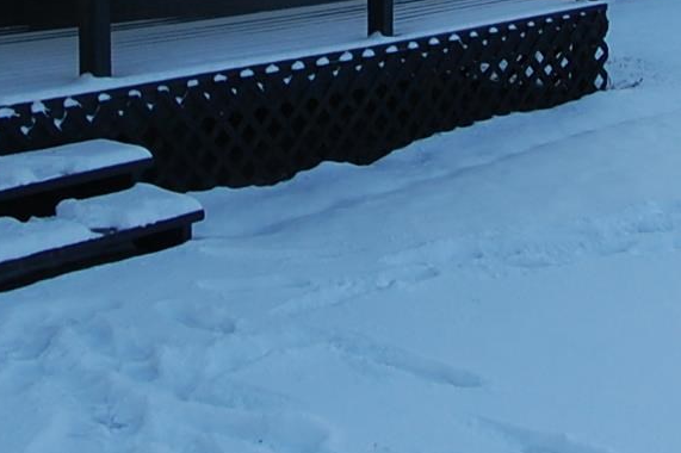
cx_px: 291
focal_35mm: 79
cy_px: -120
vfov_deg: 16.4
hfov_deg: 25.7
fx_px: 1493
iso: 200
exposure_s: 1/200
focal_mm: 10
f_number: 7.1
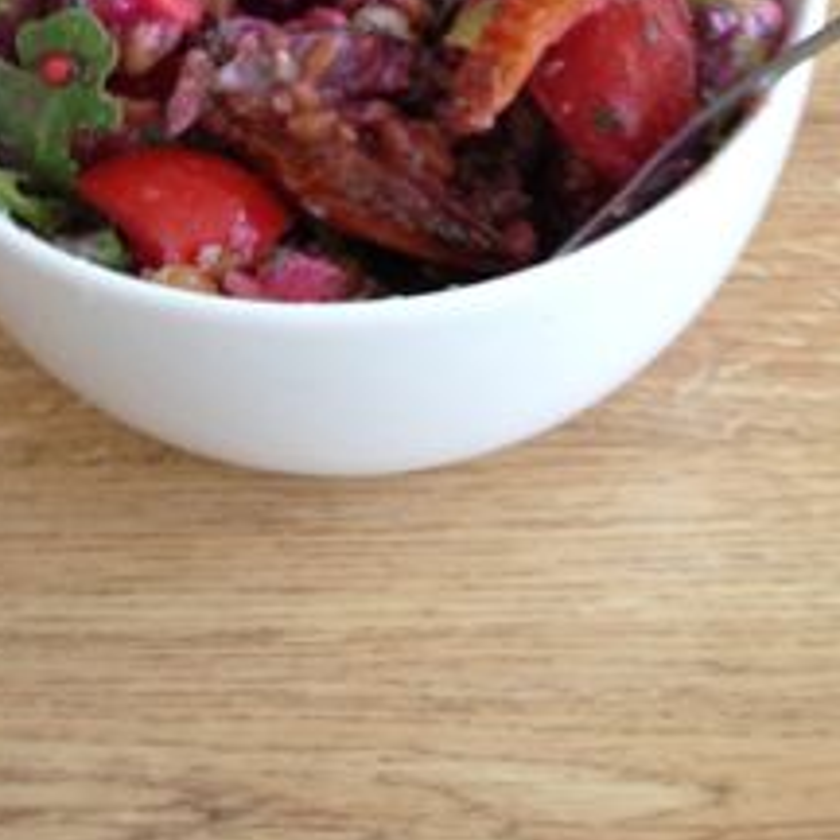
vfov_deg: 22.5
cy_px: -109
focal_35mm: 72
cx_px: 457
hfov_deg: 24.0
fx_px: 1977
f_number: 2.4
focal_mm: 4.28
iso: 64
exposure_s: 1/20
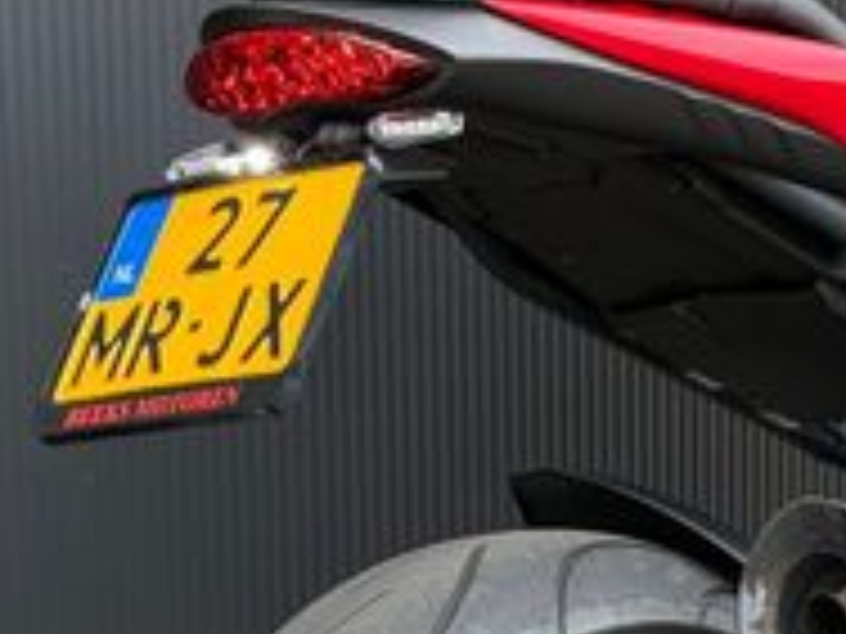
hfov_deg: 11.9
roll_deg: -0.8
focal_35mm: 163
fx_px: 3984
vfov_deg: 9.1
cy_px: 522
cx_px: 1030
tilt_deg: -12.0
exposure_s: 1/242
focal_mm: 6.76
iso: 100
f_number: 1.78
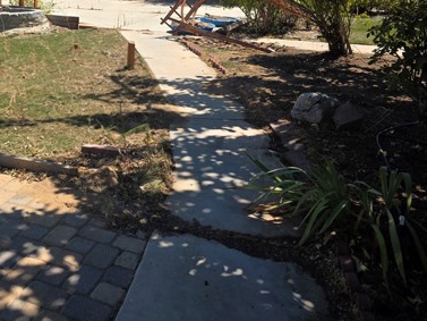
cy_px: 74
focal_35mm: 39
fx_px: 481
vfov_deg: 35.9
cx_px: 85
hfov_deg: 45.4
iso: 80
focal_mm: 6.3
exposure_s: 1/5000
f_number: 1.7
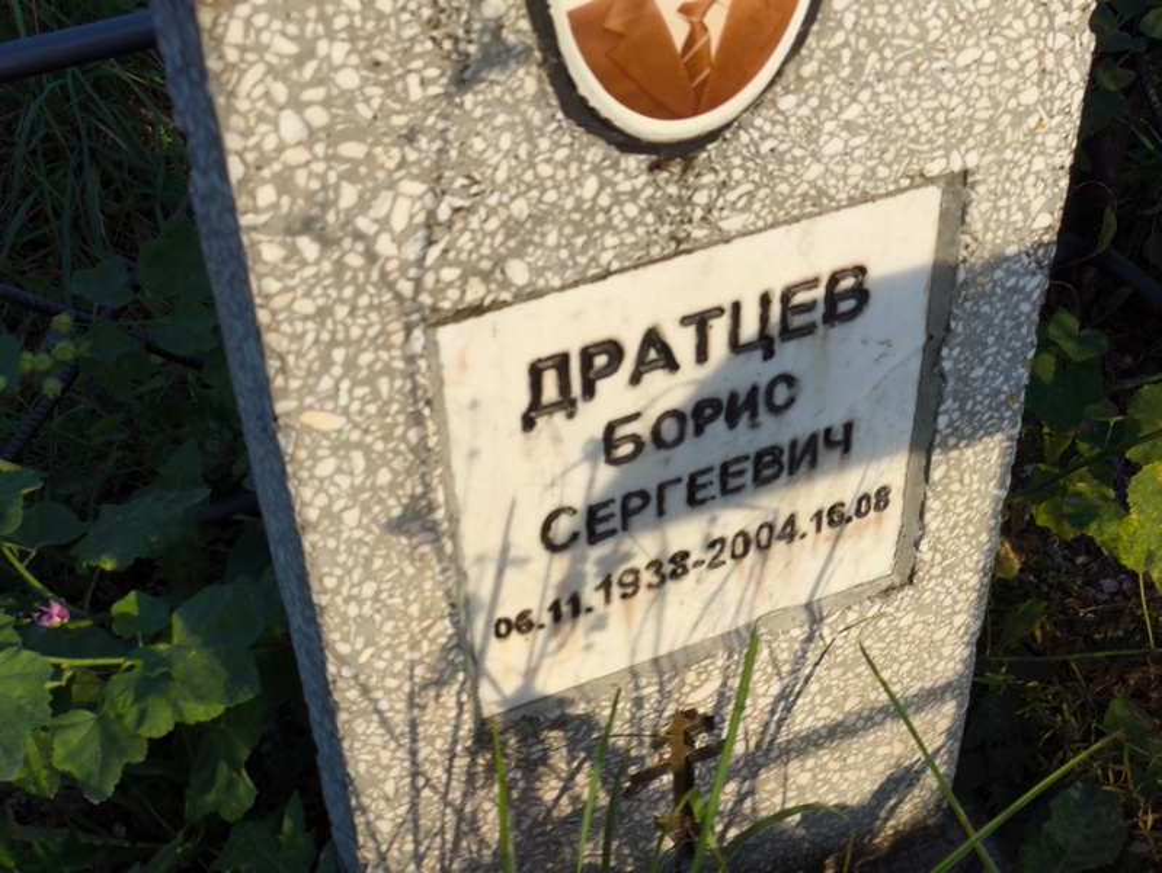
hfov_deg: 38.2
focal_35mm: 50
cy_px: 436
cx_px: 581
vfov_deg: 29.1
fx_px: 1679
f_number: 1.7
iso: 50
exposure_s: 1/690
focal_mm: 4.71
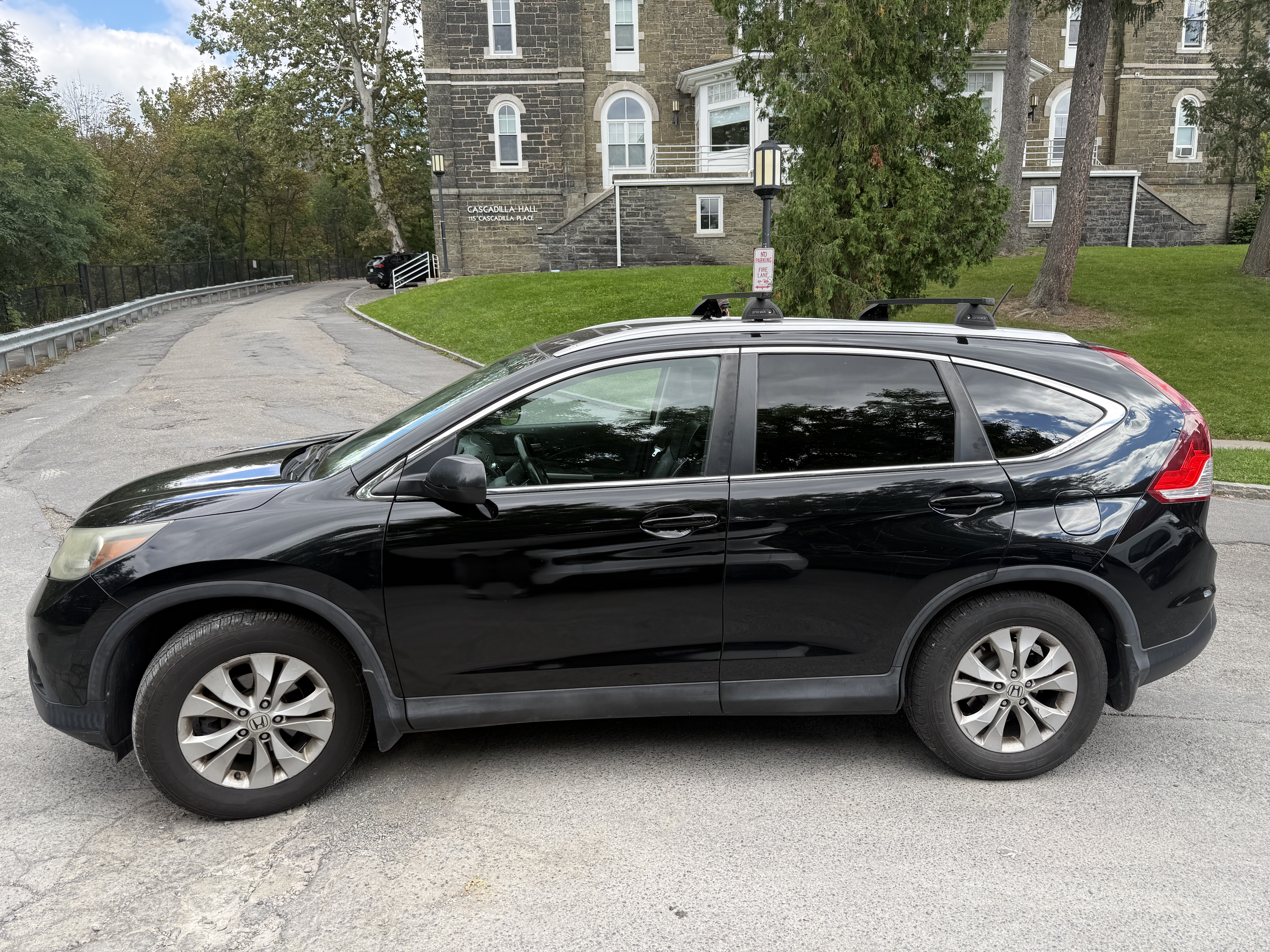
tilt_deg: -8.4
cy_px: 476
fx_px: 881
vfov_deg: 56.8
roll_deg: +1.1
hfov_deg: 71.6
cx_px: 635
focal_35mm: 24
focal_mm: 6.76
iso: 80
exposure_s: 1/840
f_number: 1.78
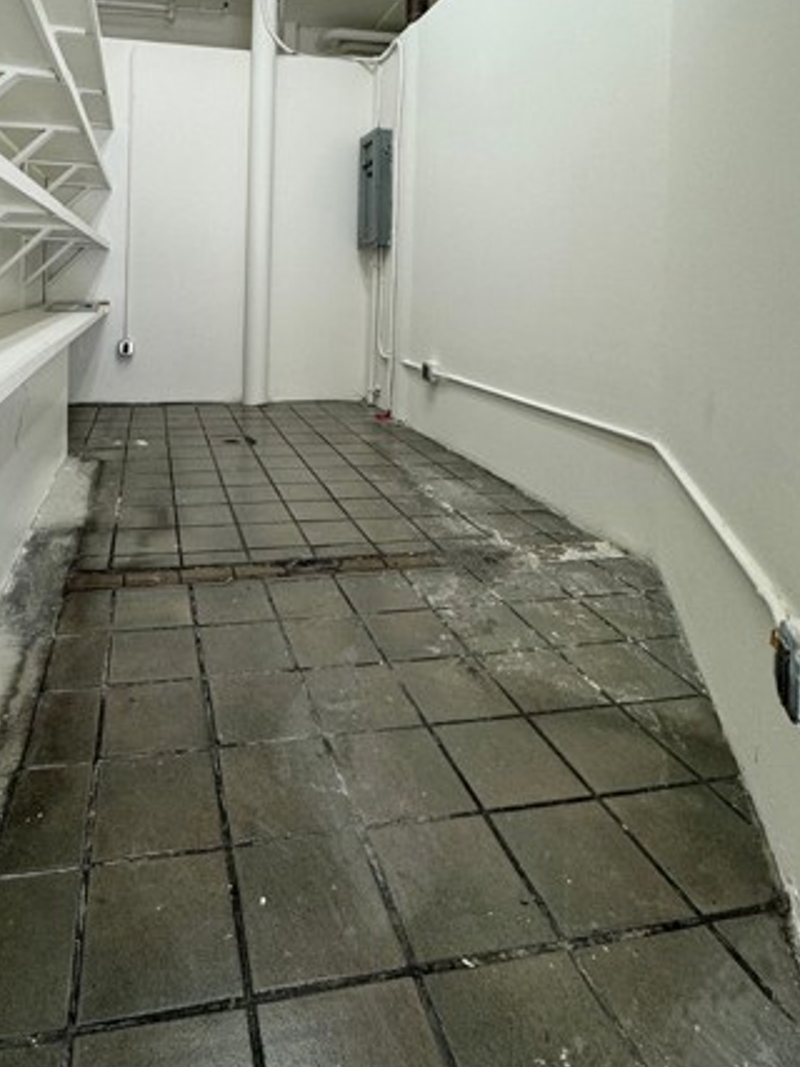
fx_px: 647
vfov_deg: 74.3
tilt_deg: -0.3
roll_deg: -0.7
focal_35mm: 21
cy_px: 287
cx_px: 252
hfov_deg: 61.5
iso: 125
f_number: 2.2
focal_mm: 2.22
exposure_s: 1/120
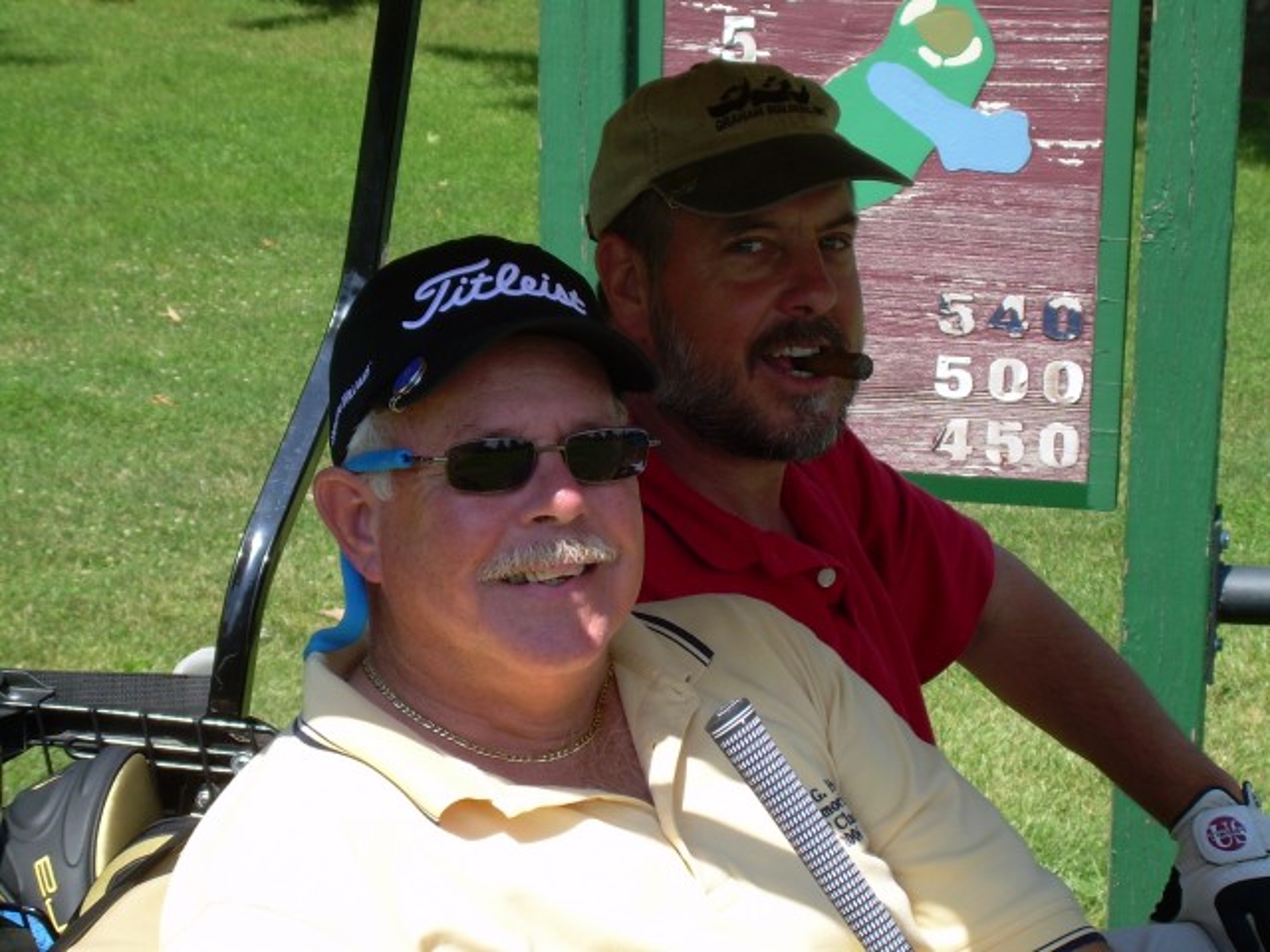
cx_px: 635
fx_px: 4036
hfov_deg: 17.9
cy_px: 476
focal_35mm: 110
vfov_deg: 13.5
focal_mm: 18.9
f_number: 4.9
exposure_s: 1/250
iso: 50
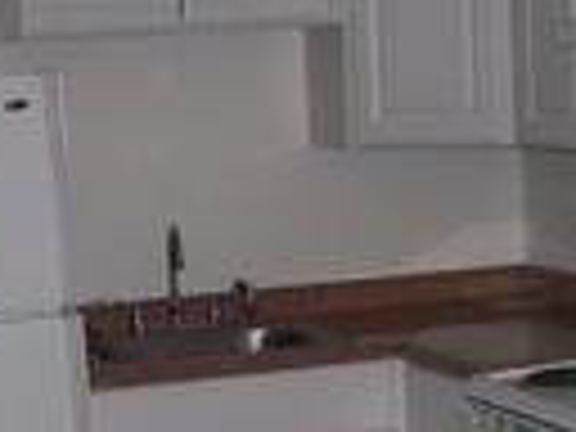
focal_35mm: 112
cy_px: 504
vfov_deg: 12.9
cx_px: 364
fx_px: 1864
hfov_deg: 17.5
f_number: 3.5
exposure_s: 1/30
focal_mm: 5.05
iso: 160
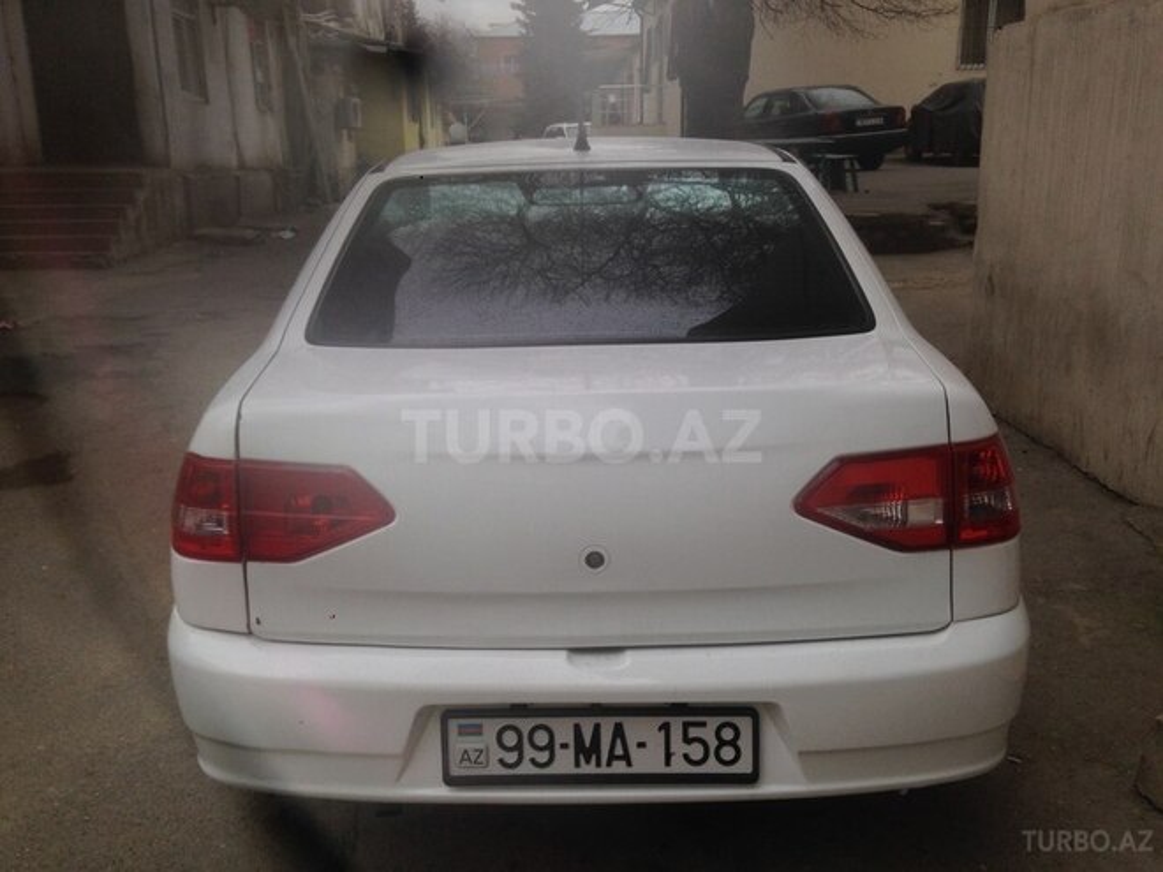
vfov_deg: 42.9
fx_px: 1109
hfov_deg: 55.4
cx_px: 582
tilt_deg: -15.6
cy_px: 436
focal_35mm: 33
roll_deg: -0.7
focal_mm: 4.12
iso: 50
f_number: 2.4
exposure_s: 1/230
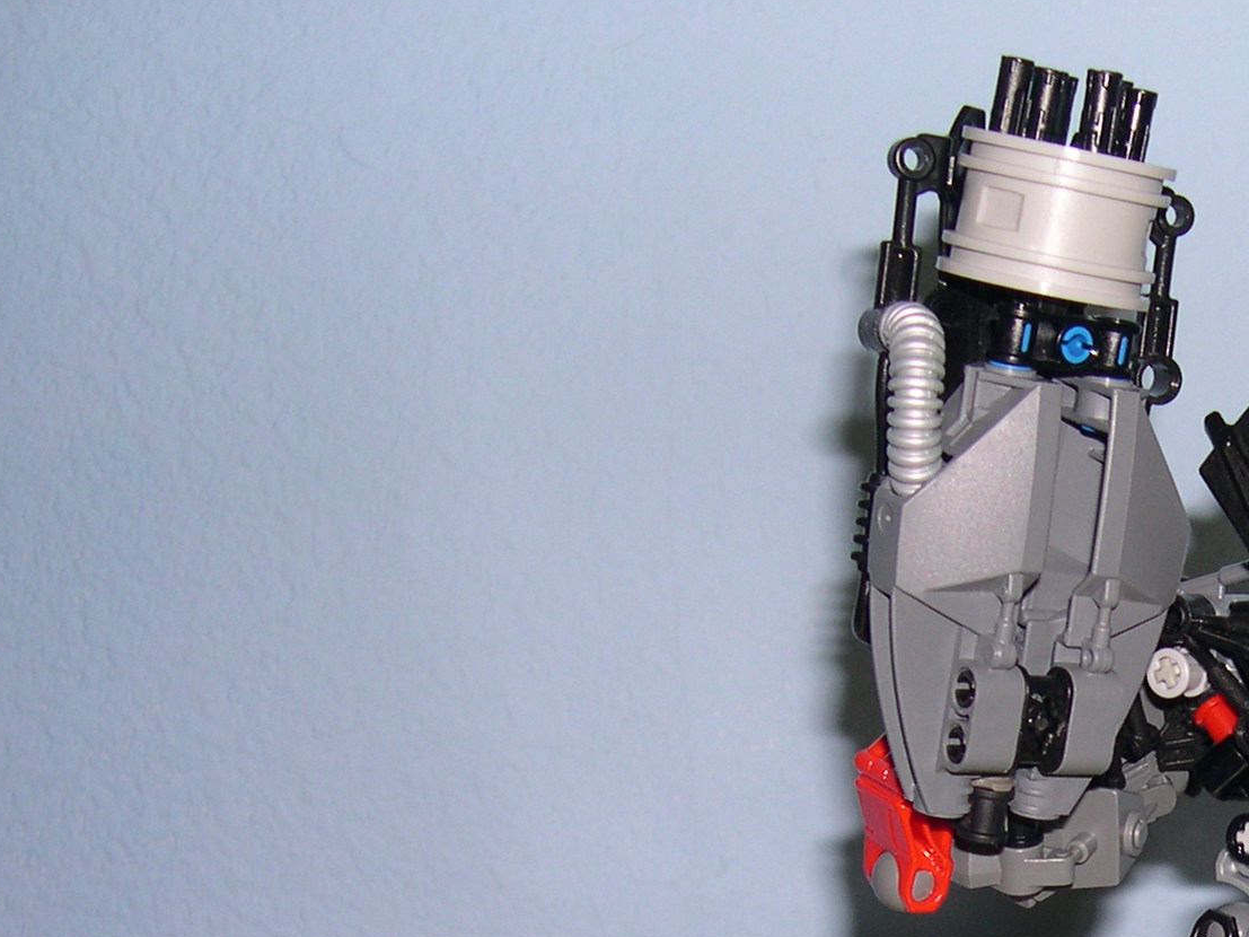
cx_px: 1231
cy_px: 937
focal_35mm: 78
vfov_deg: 18.4
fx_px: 2814
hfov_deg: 24.0
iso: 100
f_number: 2.8
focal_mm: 8
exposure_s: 1/60
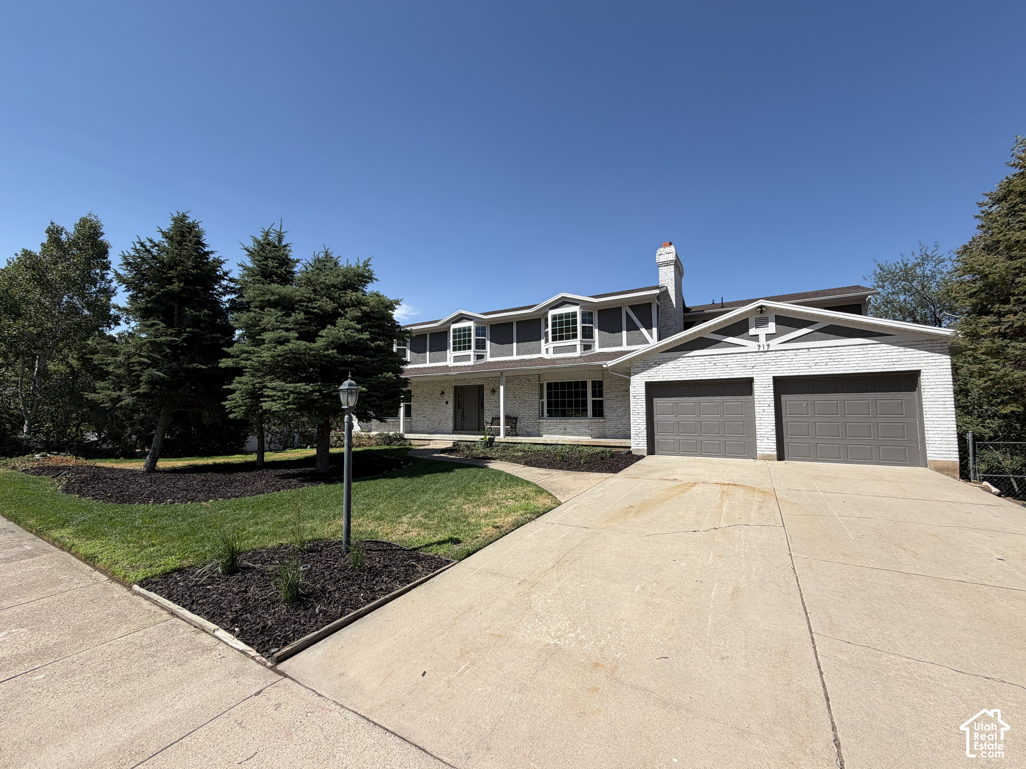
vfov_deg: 85.7
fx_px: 415
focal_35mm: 14
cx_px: 513
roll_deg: -0.2
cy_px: 384
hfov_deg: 102.1
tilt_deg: +3.8
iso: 20
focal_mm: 2.22
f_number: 2.2
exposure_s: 1/955
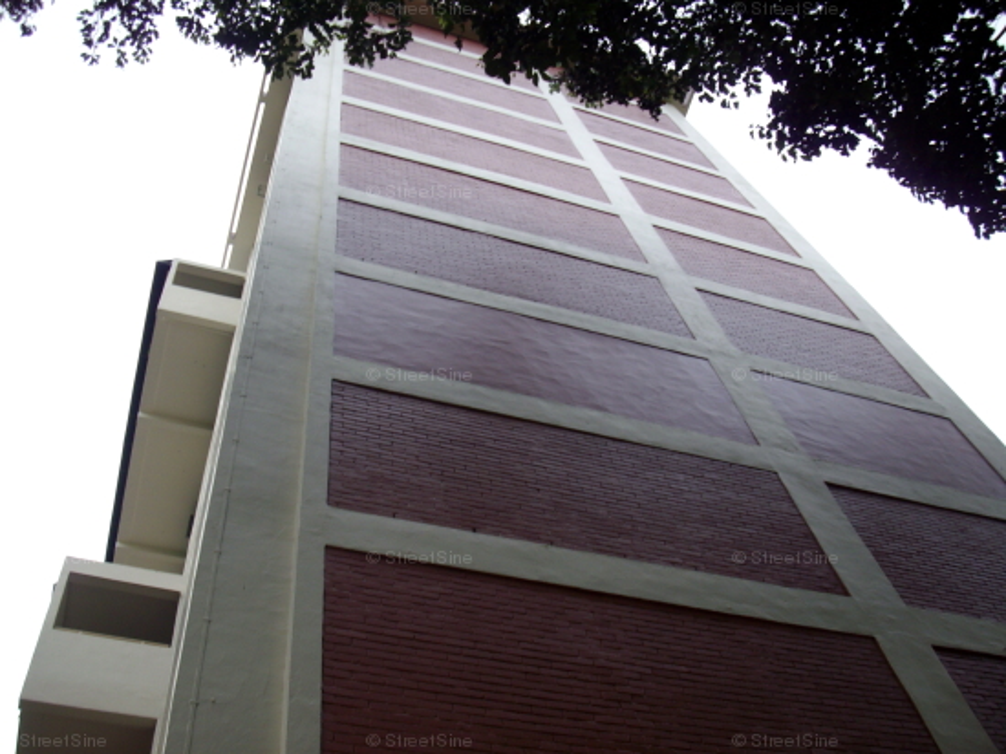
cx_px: 503
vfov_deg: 38.6
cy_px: 377
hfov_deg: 50.2
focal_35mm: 37
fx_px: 1075
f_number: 5.6
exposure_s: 1/60
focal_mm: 6.2
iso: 80
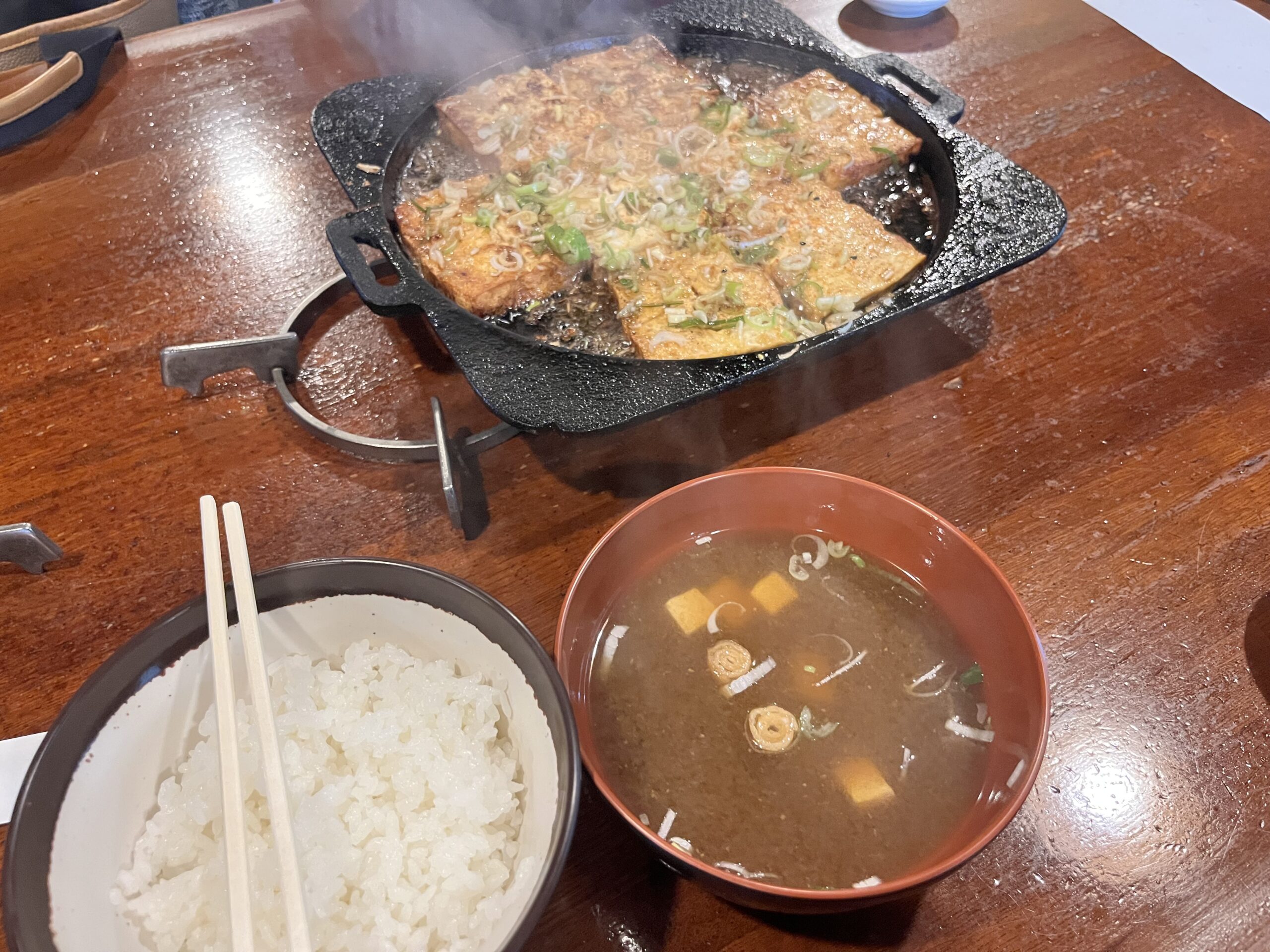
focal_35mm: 26
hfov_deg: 67.3
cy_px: 476
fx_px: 954
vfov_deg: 53.1
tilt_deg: -51.2
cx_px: 635
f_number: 1.6
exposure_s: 1/52
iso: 500
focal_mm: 5.1
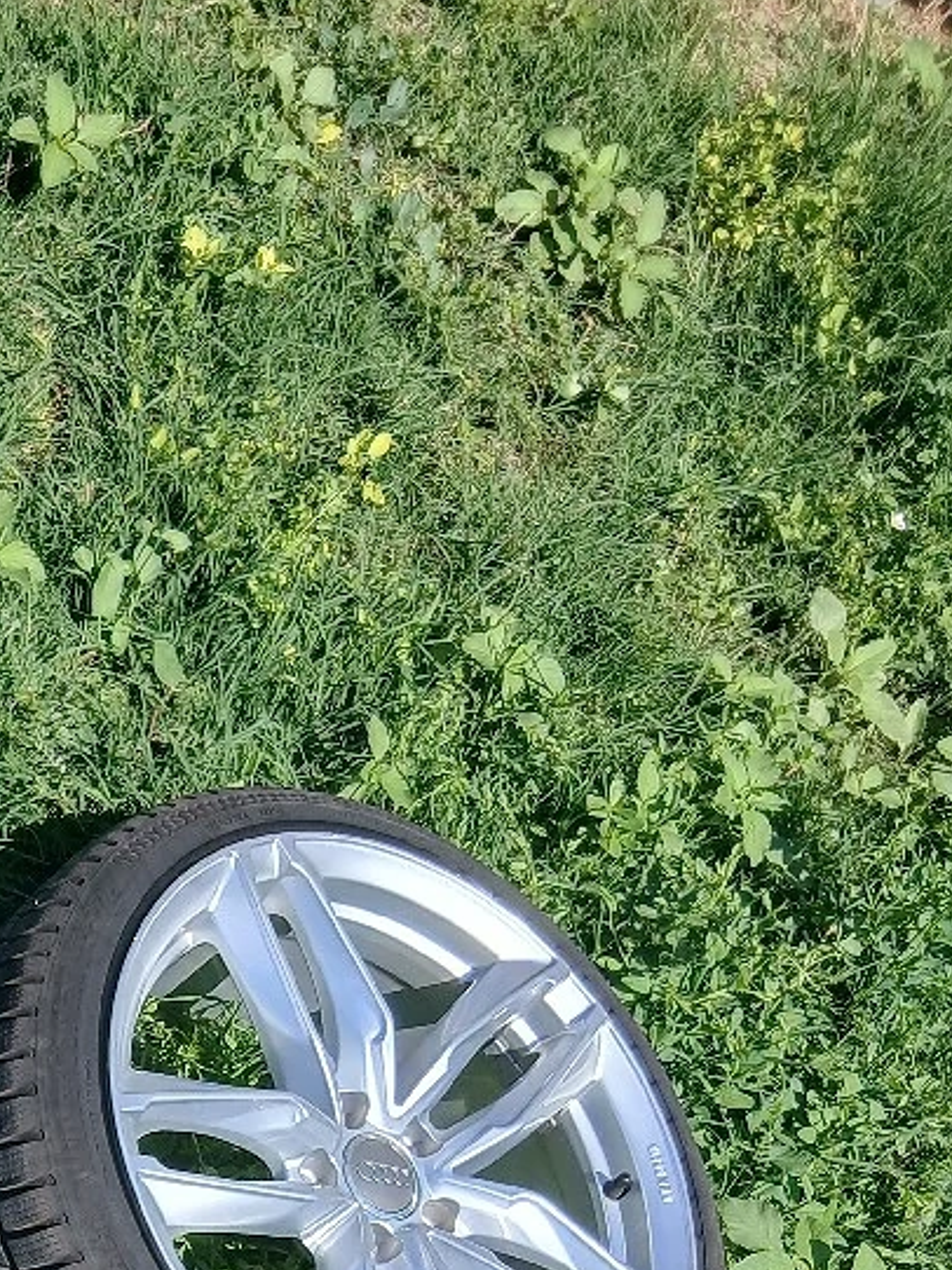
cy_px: 1494
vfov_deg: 27.0
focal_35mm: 64
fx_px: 2349
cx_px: -192
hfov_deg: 21.3
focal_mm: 3.98
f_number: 1.8
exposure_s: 1/667
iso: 20
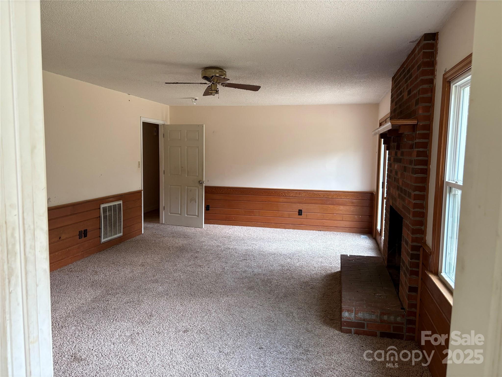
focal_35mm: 26
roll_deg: +0.5
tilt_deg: -3.4
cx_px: 251
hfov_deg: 67.3
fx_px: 377
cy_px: 188
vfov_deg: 53.1
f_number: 1.6
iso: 160
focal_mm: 5.96
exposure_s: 1/60
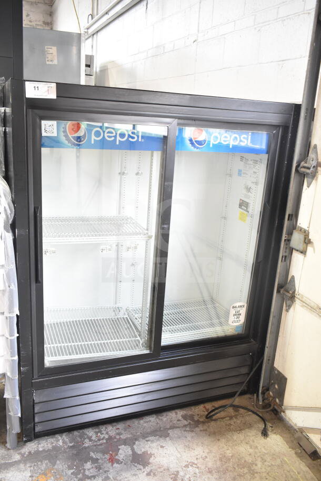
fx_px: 421
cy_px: 240
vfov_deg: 59.5
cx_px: 160
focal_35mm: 32
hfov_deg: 41.7
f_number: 4
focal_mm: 21
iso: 1600
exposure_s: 1/60
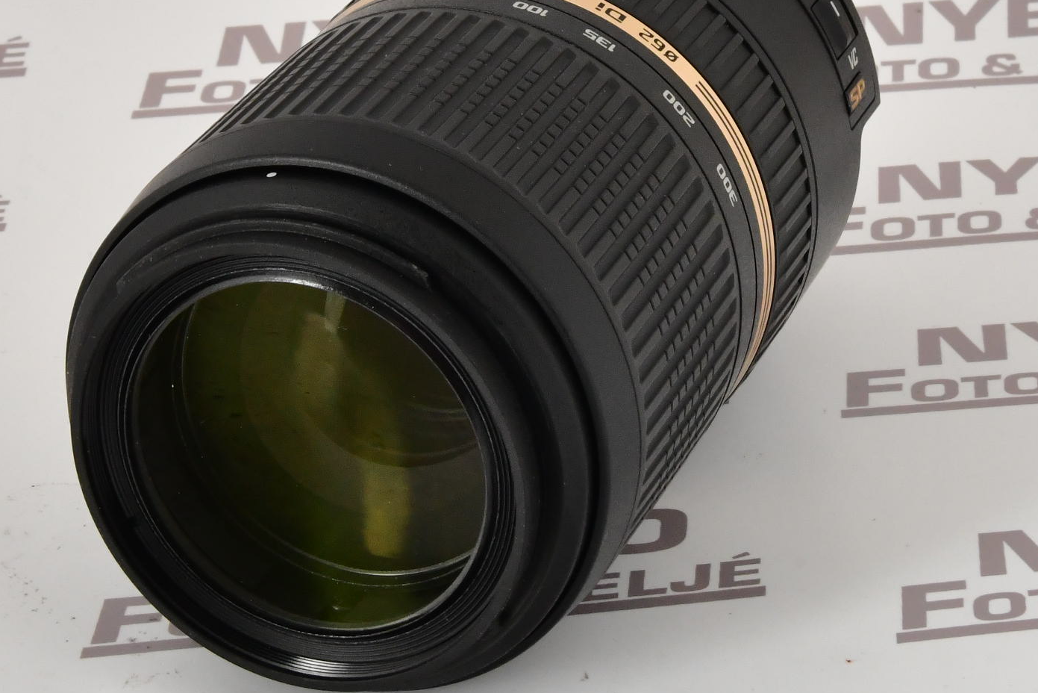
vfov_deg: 19.7
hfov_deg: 29.2
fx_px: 1990
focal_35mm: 69
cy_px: 261
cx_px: 499
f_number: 16
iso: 1600
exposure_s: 1/250
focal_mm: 50
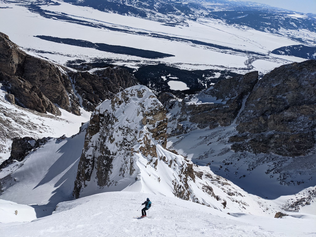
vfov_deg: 51.4
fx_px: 246
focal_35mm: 27
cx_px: 158
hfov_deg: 65.3
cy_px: 118
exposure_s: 1/23256
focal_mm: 4.38
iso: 133
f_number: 1.73
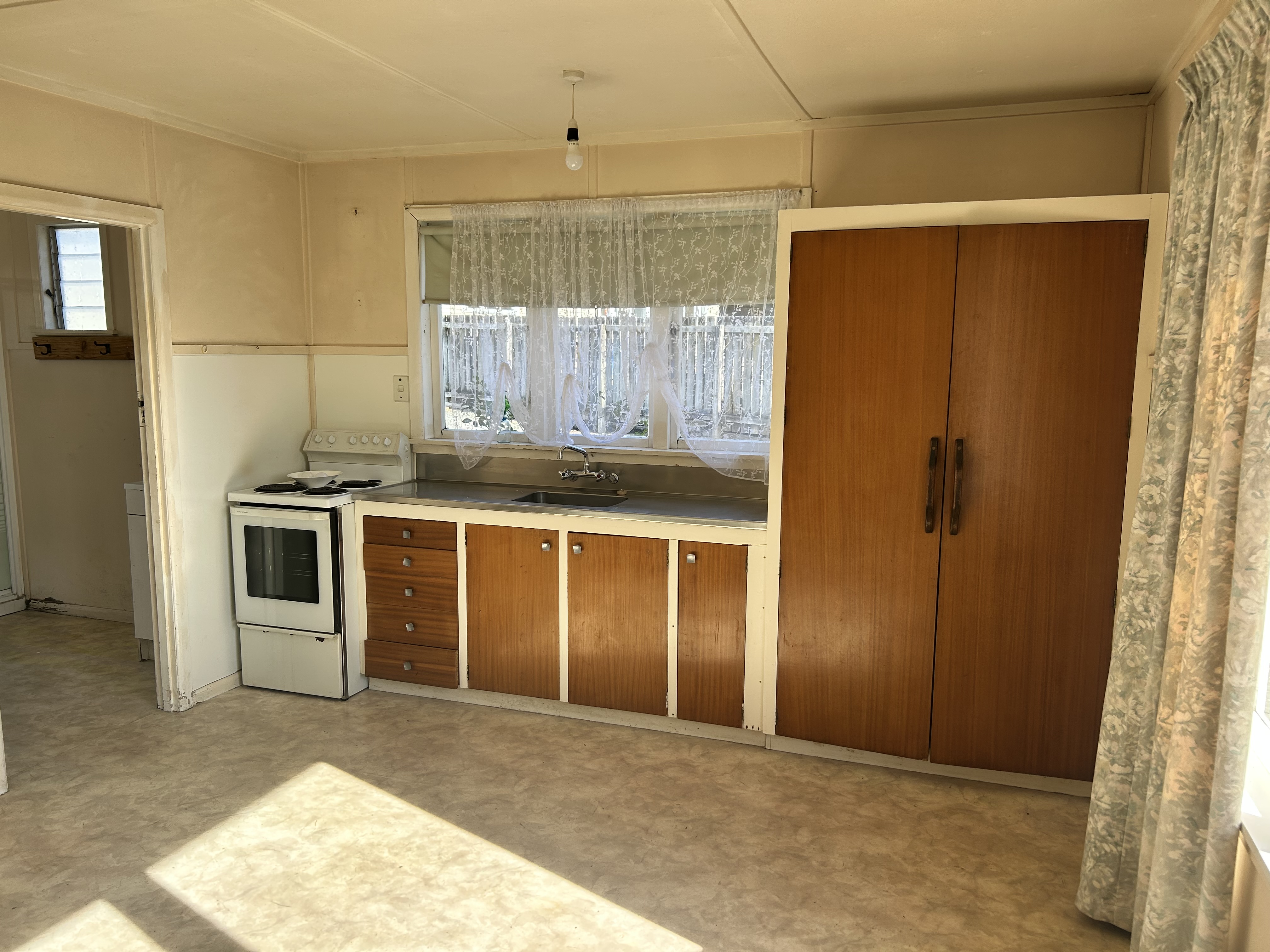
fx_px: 954
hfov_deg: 67.3
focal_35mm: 26
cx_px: 635
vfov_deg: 53.1
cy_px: 476
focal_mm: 5.7
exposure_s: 1/452
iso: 50
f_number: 1.5
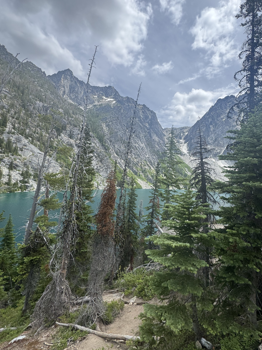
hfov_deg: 74.3
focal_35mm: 17
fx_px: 172
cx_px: 151
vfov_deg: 90.9
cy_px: 166
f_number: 2.2
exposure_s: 1/1063
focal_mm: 2.22
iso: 50
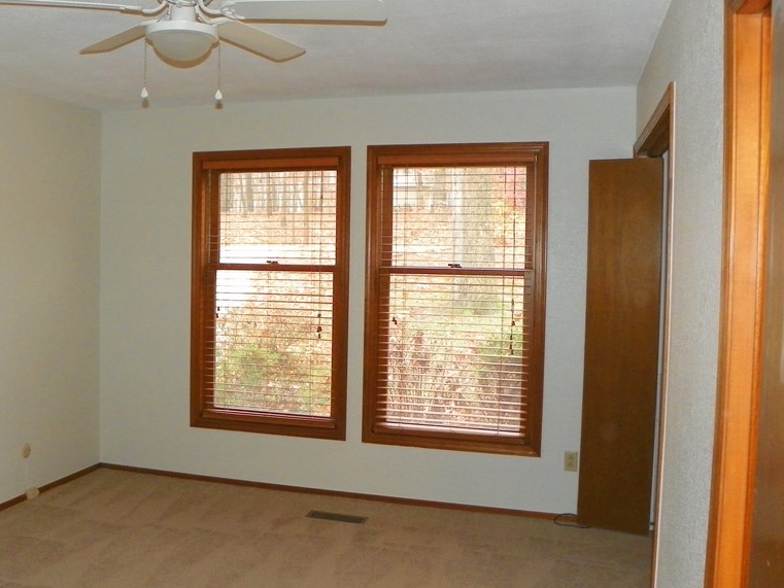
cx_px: 293
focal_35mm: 35
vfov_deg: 40.7
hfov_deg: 52.0
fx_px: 793
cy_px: 297
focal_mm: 4.6
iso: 200
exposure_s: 1/30
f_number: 2.8
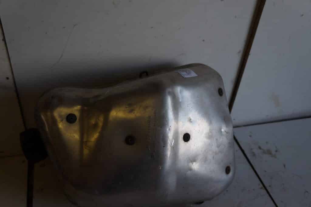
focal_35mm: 32
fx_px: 272
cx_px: 156
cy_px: 104
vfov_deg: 41.7
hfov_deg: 59.5
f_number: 4.5
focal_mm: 21
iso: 100
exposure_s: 1/80
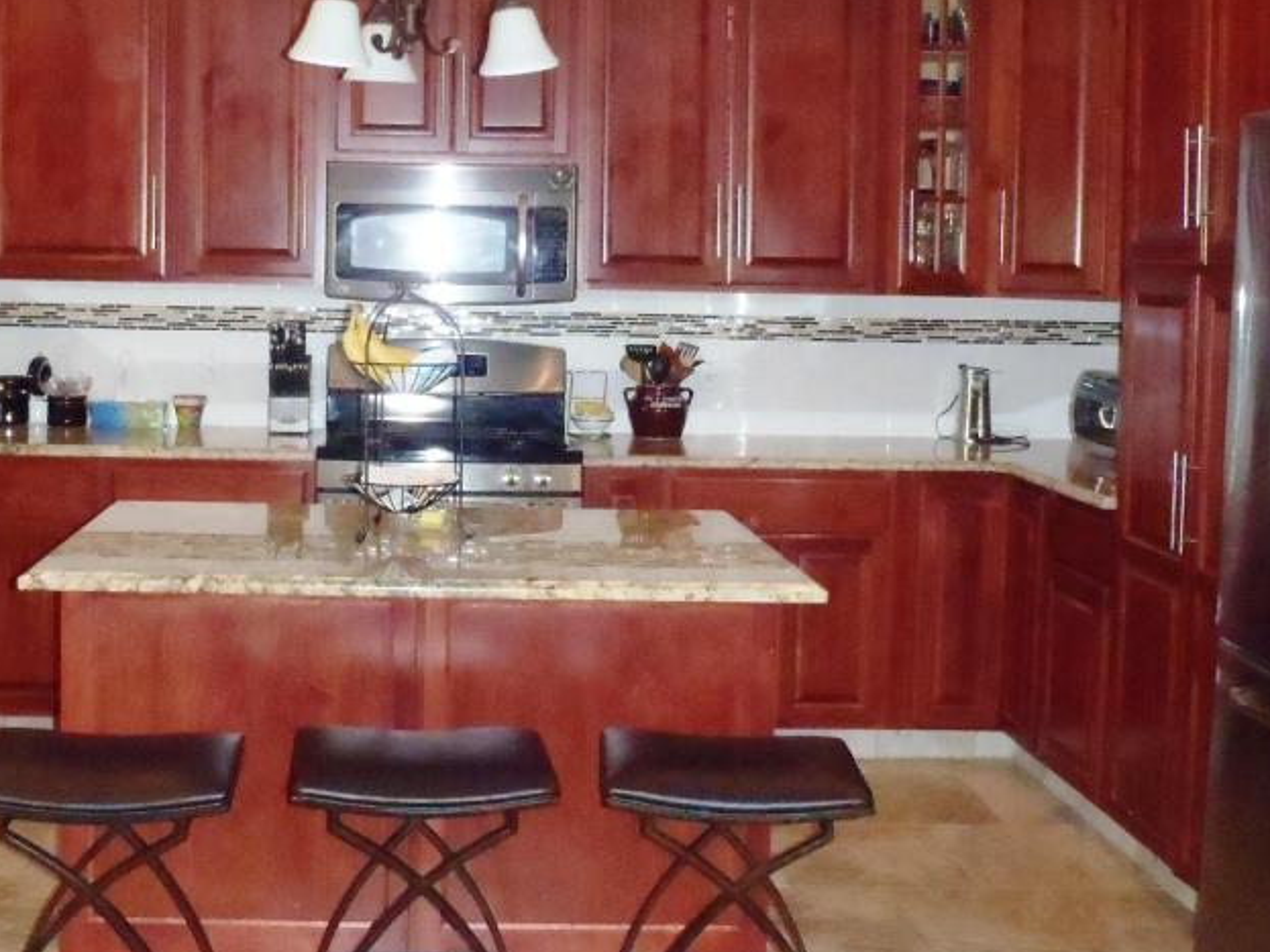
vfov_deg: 31.3
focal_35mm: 46
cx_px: 440
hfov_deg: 40.8
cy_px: 347
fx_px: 1687
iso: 800
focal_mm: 5
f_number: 3.9
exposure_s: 1/125
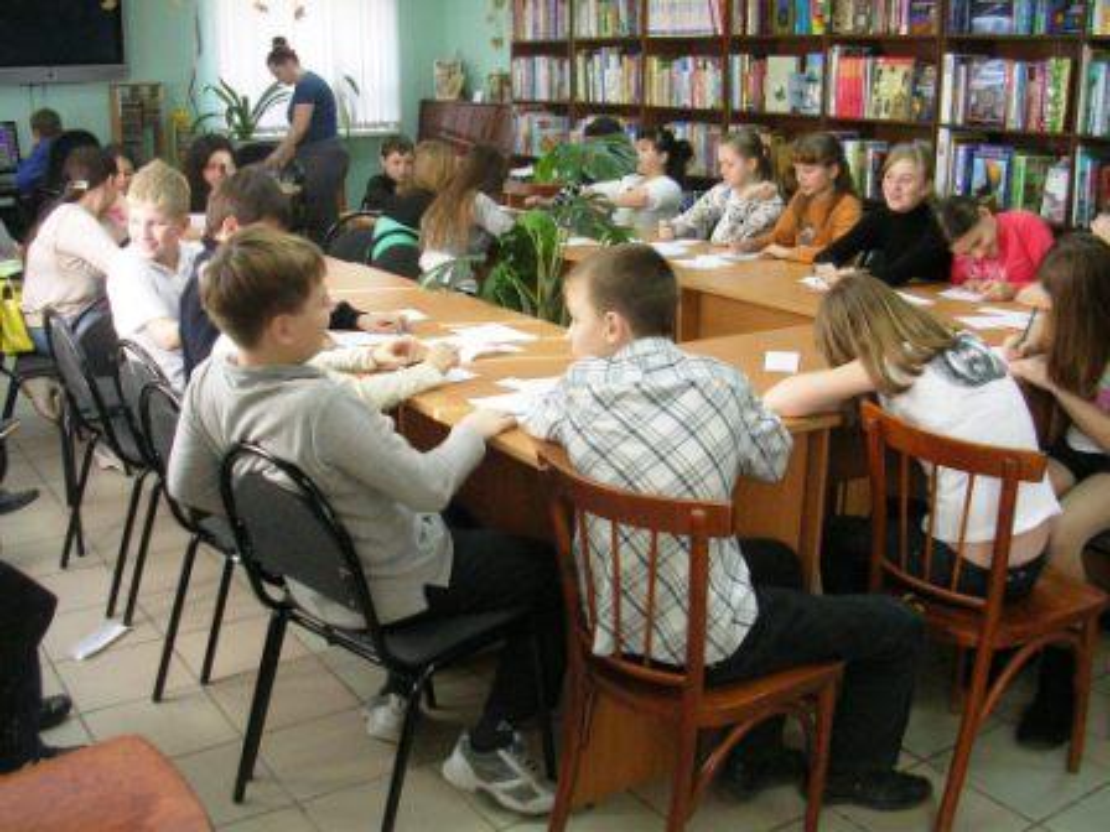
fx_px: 1219
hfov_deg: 49.0
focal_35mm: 38
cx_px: 555
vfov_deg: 37.7
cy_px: 416
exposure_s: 1/90
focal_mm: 5.8
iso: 200
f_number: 2.8
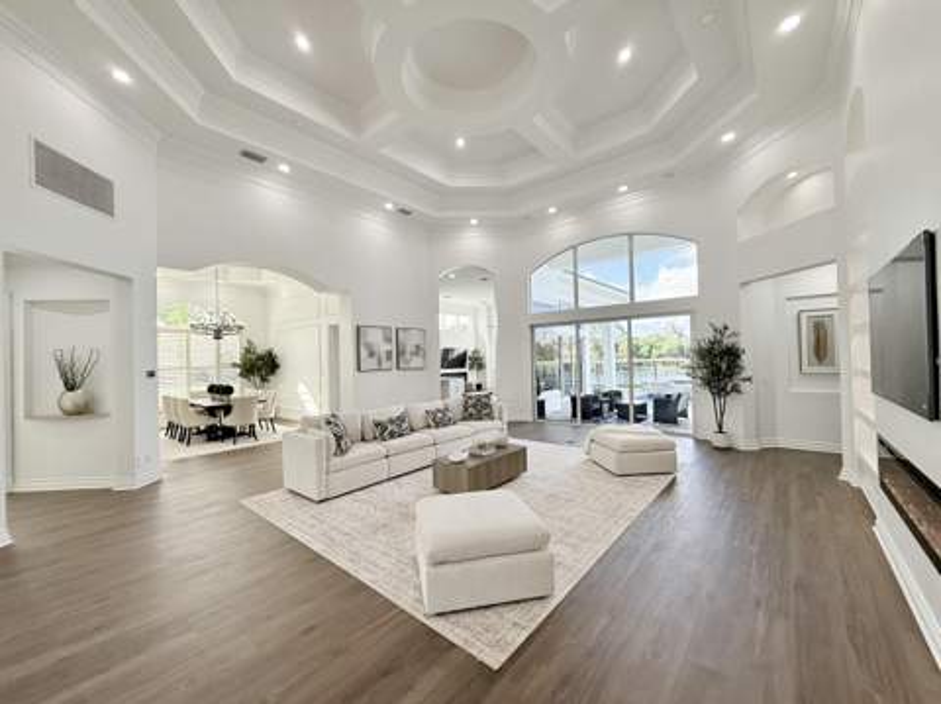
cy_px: 352
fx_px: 380
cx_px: 470
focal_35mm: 14
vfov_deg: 85.6
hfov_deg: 102.1
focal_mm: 2.22
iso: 64
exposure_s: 1/152
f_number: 2.2
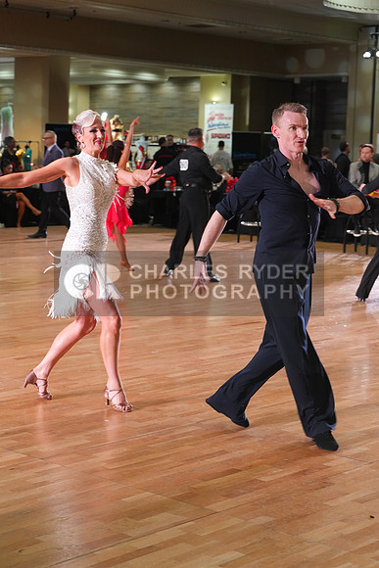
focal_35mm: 70
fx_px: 1105
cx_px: 190
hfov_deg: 19.5
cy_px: 284
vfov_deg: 28.8
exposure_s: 1/200
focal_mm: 70
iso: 3200
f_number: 5.6
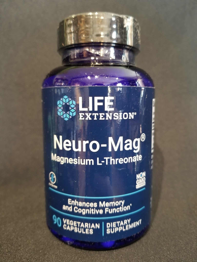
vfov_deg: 67.3
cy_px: 131
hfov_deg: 53.1
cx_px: 98
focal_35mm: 26
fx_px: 197
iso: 200
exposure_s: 1/13
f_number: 1.7
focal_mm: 4.25
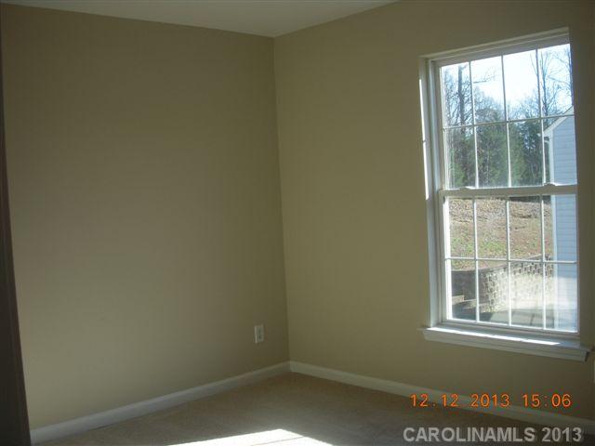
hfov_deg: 49.0
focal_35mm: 38
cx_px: 298
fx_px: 653
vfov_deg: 37.7
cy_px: 223
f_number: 3.3
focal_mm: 6.3
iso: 100
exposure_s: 1/250
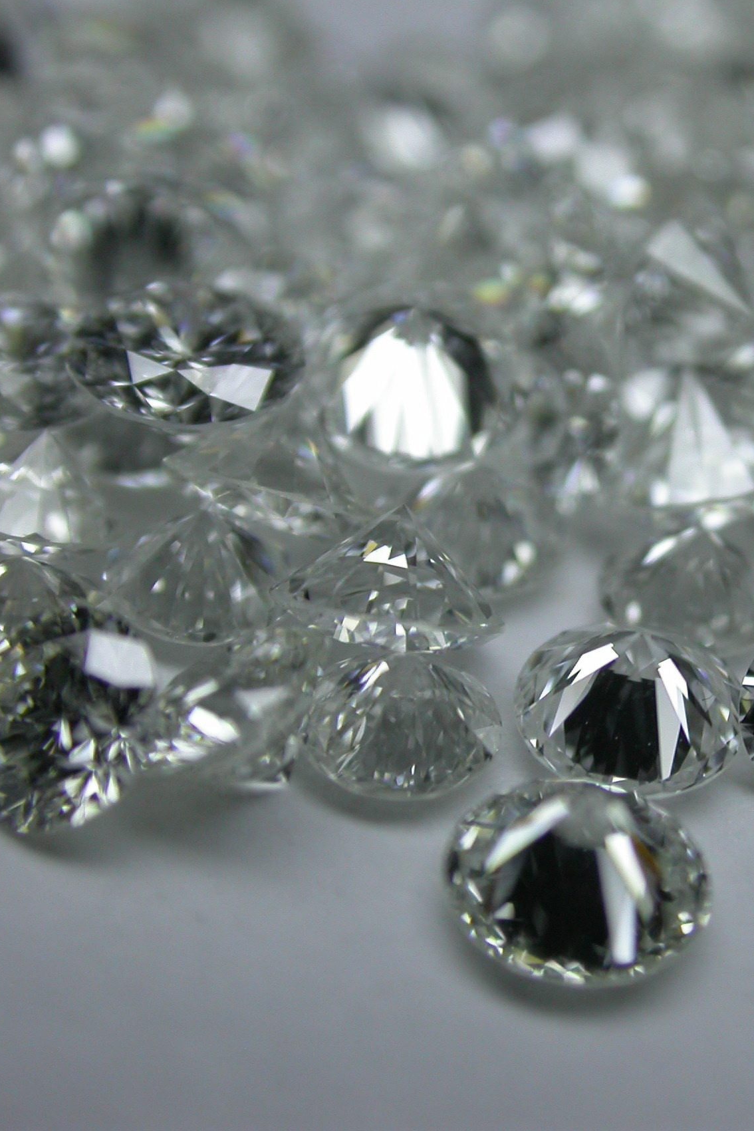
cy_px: 565
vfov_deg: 19.1
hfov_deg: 12.7
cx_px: 653
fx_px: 3360
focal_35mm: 107
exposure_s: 1/247
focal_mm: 16
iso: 100
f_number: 5
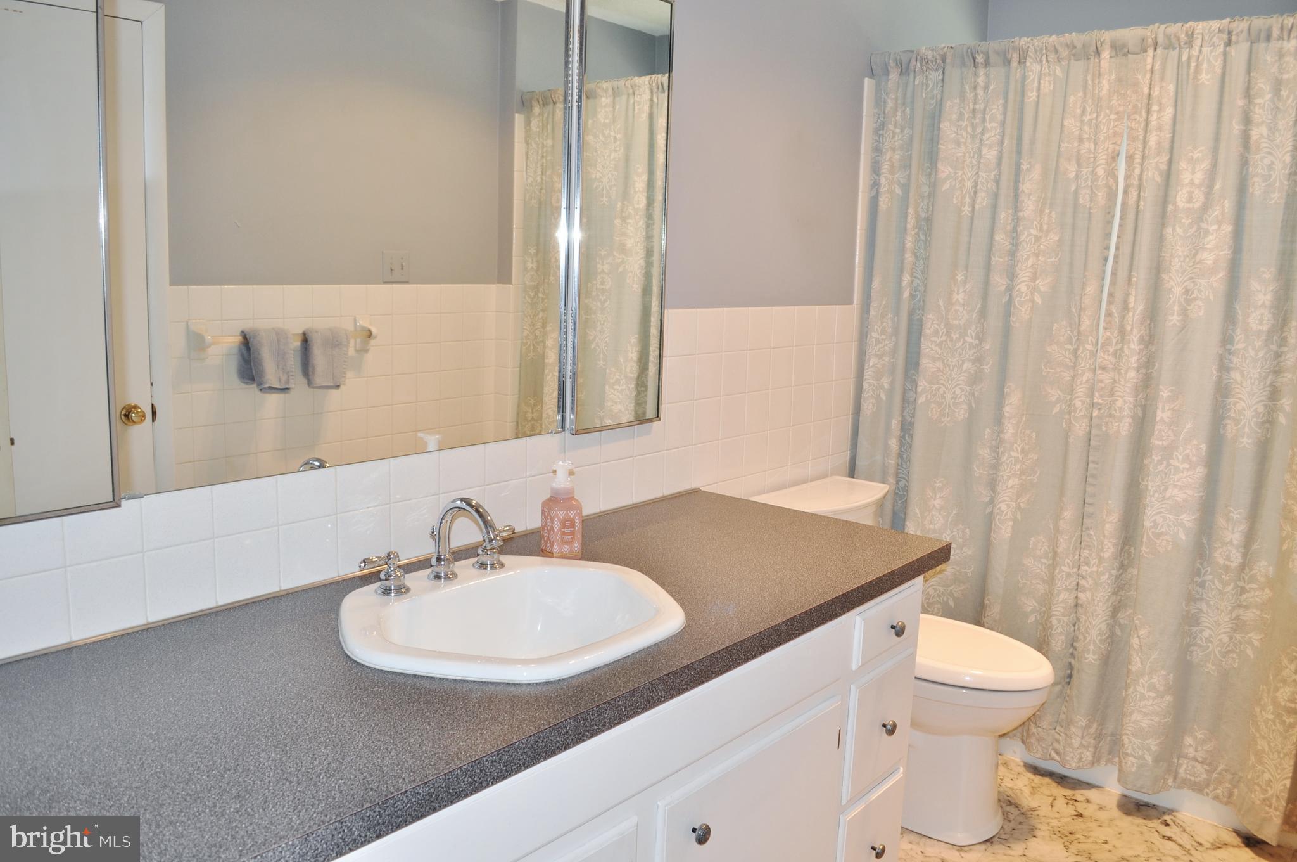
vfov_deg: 47.8
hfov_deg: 67.4
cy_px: 431
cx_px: 648
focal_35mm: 27
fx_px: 972
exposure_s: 1/60
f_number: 5.6
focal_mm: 18
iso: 250
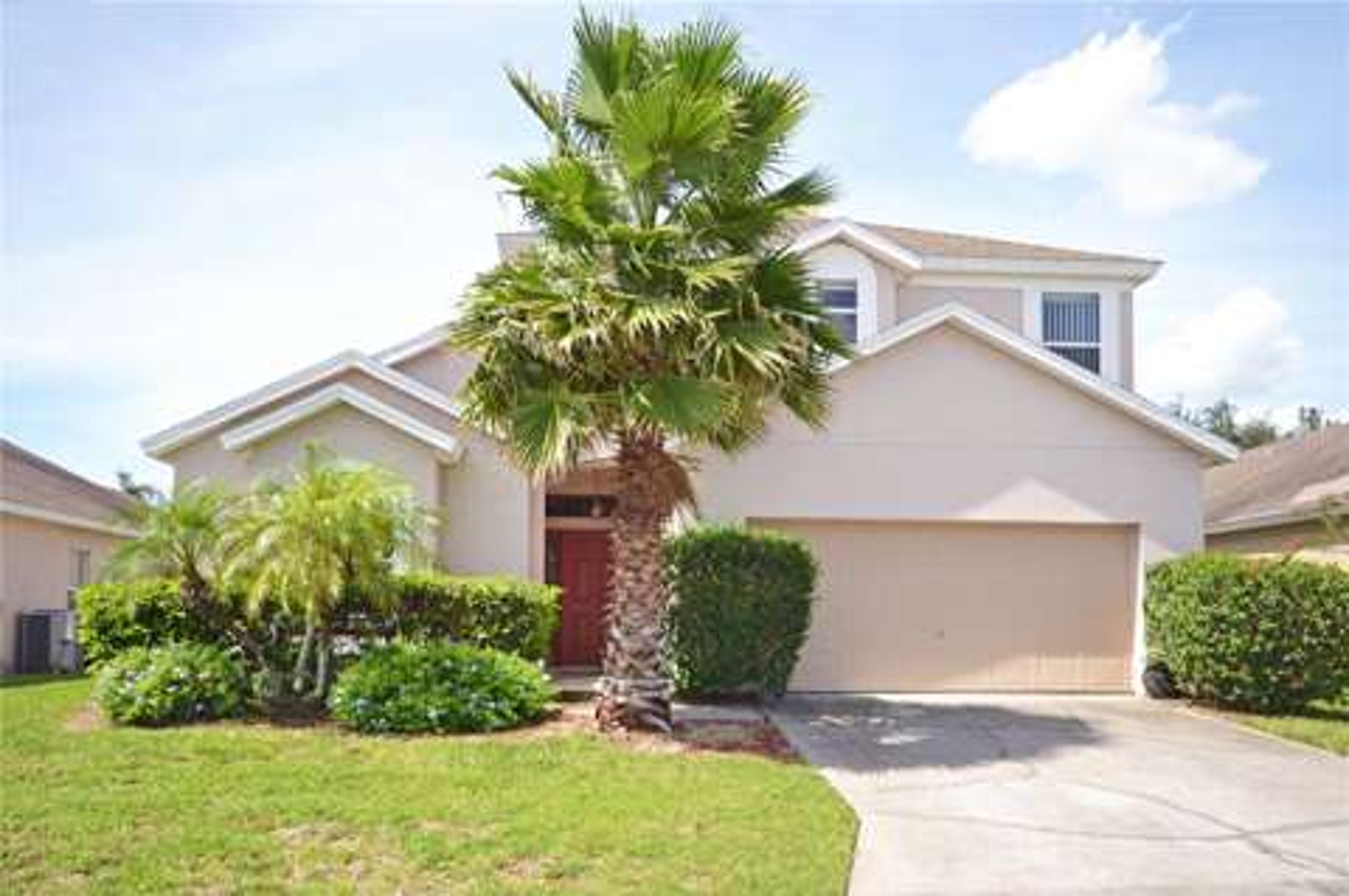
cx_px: 674
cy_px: 448
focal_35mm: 30
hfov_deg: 62.0
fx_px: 1123
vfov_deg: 43.5
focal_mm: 20
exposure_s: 1/200
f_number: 5.6
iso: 100
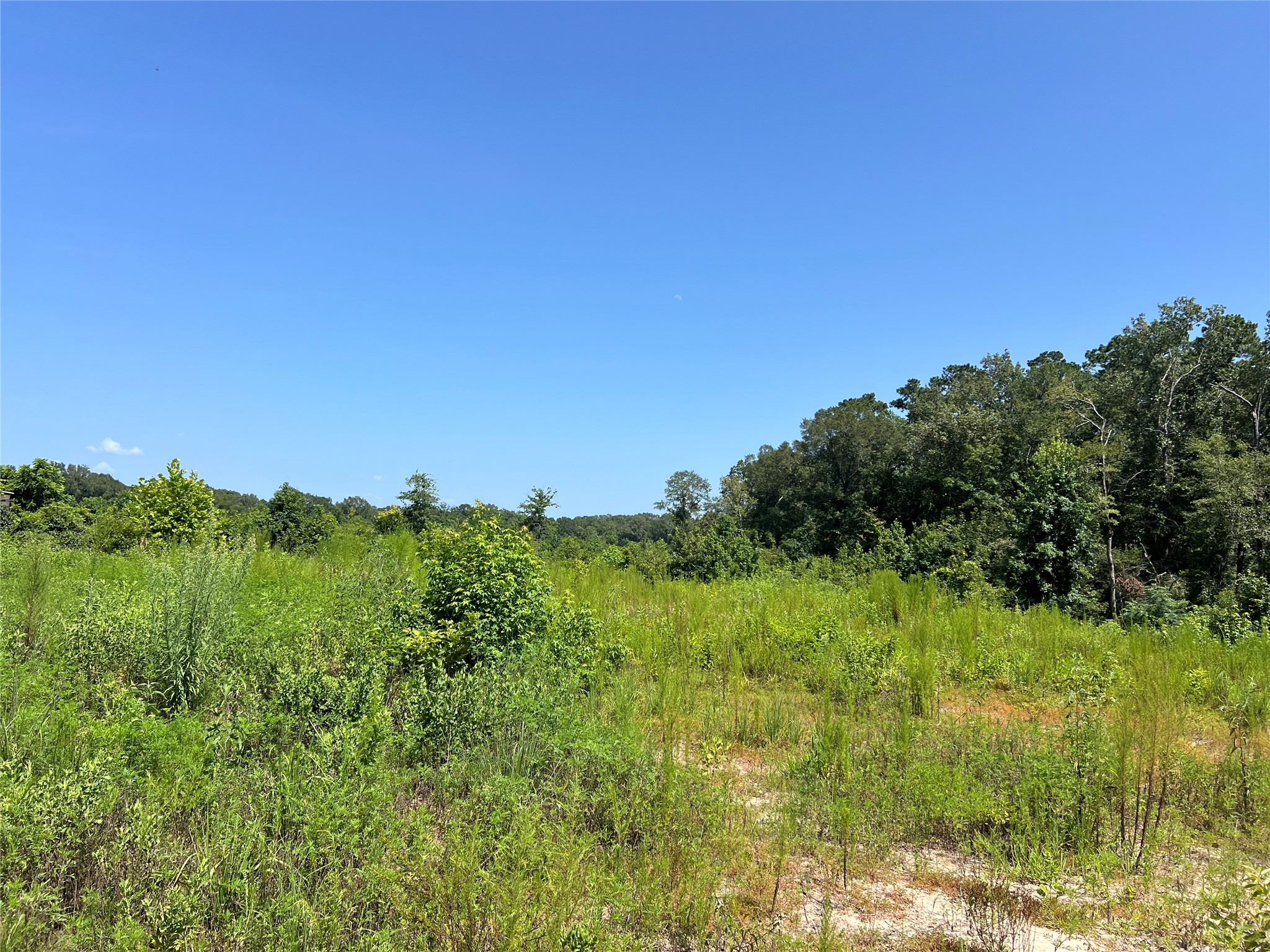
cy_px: 476
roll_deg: -3.8
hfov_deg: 67.3
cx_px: 635
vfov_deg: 53.1
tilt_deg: +5.0
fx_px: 954
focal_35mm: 26
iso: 50
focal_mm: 5.7
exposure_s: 1/3704
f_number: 1.5
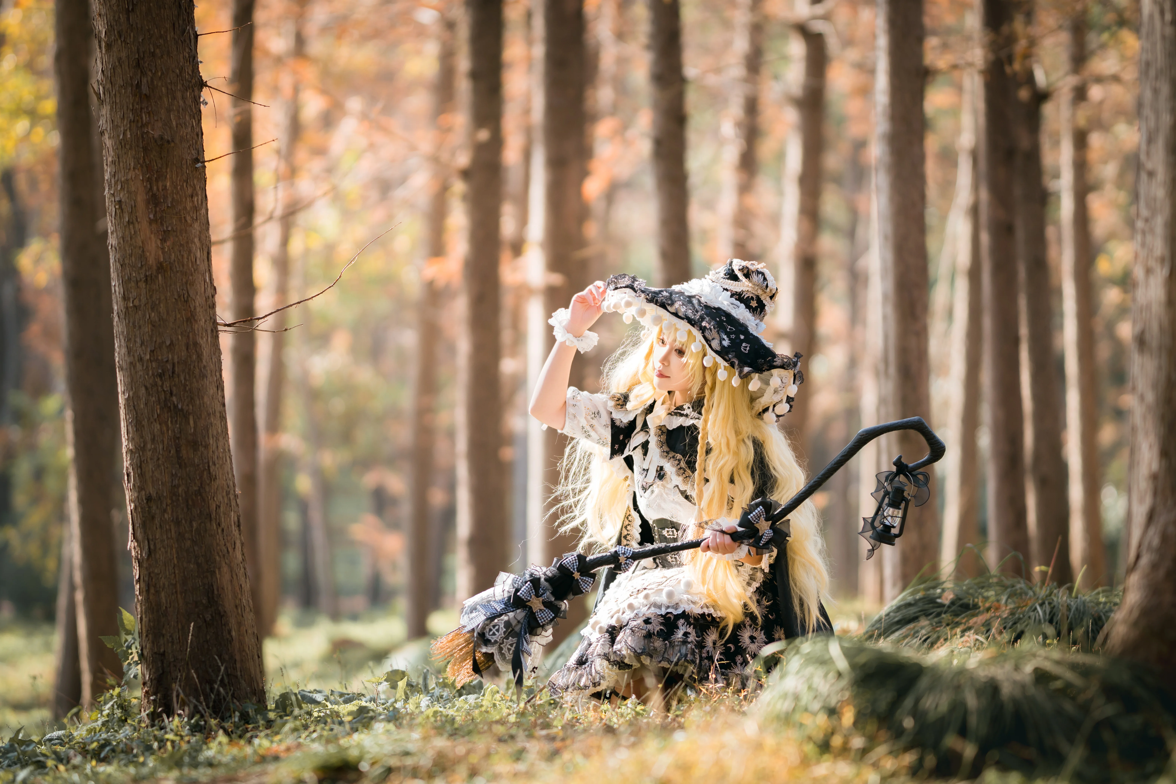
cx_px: 588
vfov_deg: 10.8
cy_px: 392
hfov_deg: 16.1
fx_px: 4148
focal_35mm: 127
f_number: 1.4
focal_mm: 85
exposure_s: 1/1000
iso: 100
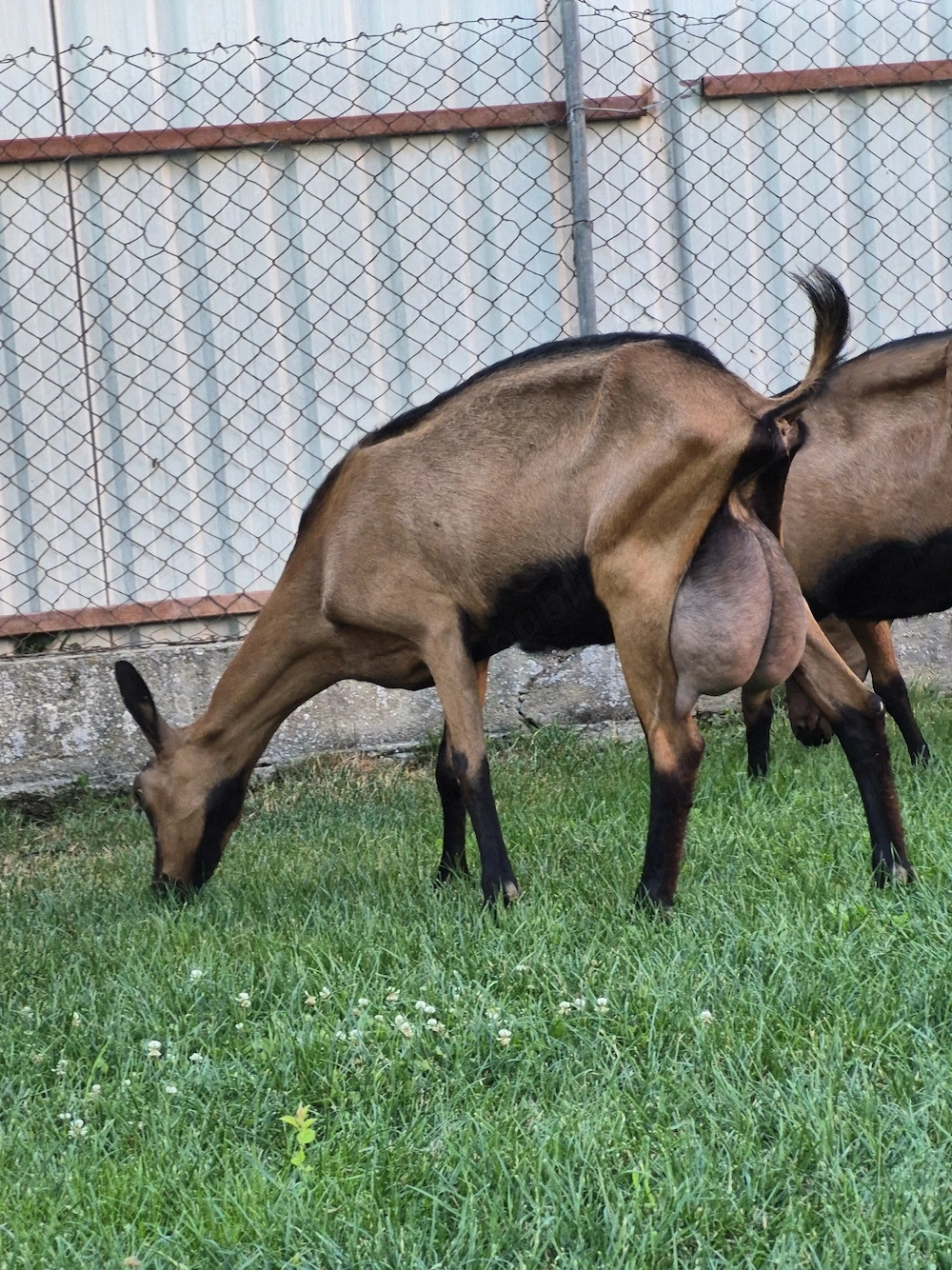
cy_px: 635
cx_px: 476
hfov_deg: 21.3
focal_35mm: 69
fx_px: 2531
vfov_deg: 28.2
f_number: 2.4
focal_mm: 7
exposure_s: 1/50
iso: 250
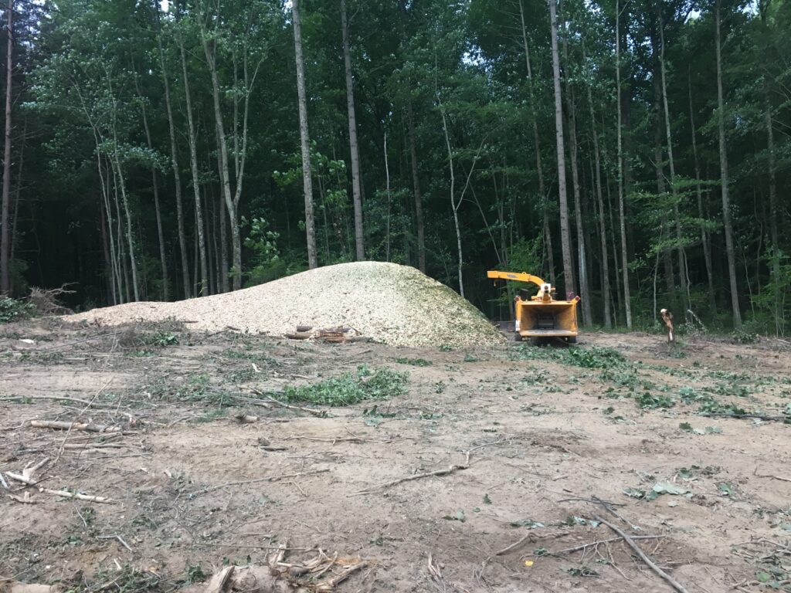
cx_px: 396
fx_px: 663
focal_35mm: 29
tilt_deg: -1.8
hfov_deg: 61.7
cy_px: 296
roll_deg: +3.3
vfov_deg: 48.2
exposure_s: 1/30
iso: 64
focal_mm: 4.15
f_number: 2.2
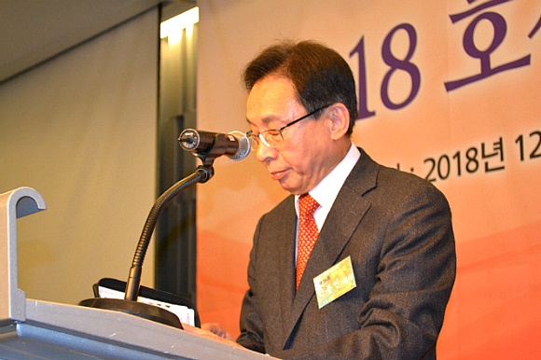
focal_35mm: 82
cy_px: 180
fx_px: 1239
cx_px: 270
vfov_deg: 16.5
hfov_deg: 24.6
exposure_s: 1/60
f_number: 5.6
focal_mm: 55
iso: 3200
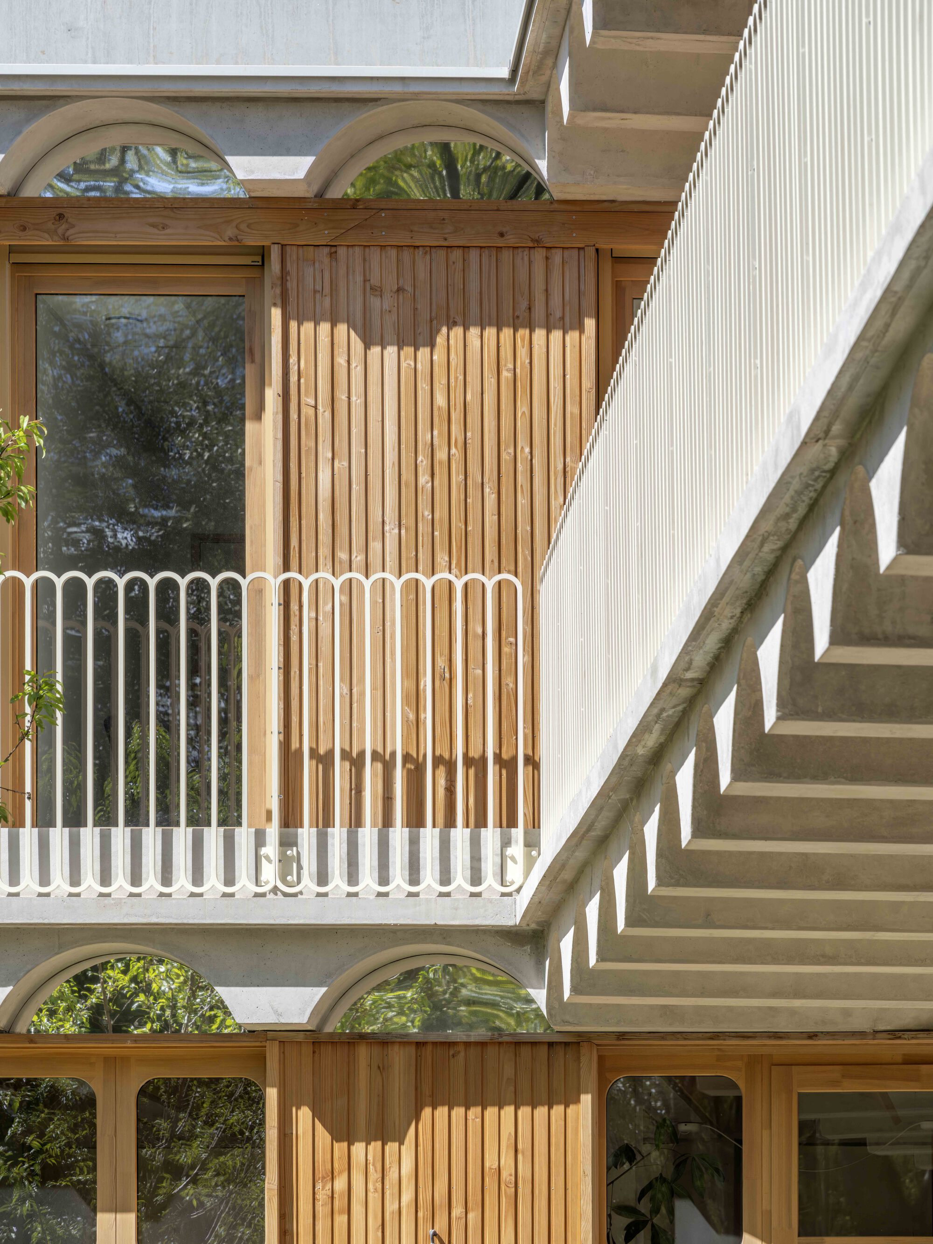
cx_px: 466
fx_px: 5679
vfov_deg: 12.5
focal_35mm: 158
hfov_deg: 9.4
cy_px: 622
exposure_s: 1/400
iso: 400
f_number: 13
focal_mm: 200
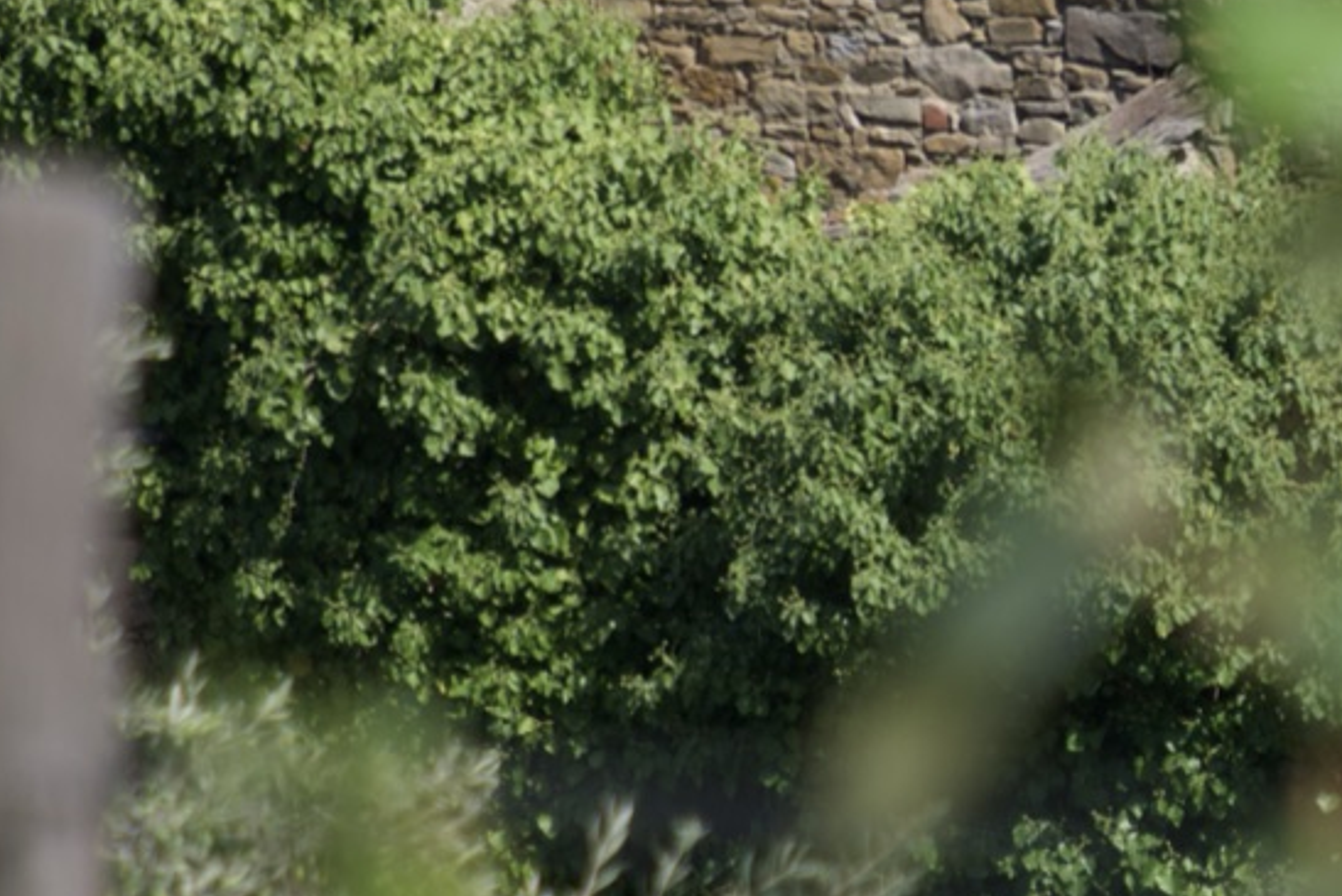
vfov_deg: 1.6
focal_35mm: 877
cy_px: 216
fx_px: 32699
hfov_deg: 2.4
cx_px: 1379
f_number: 5.6
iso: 200
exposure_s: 1/800
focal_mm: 200
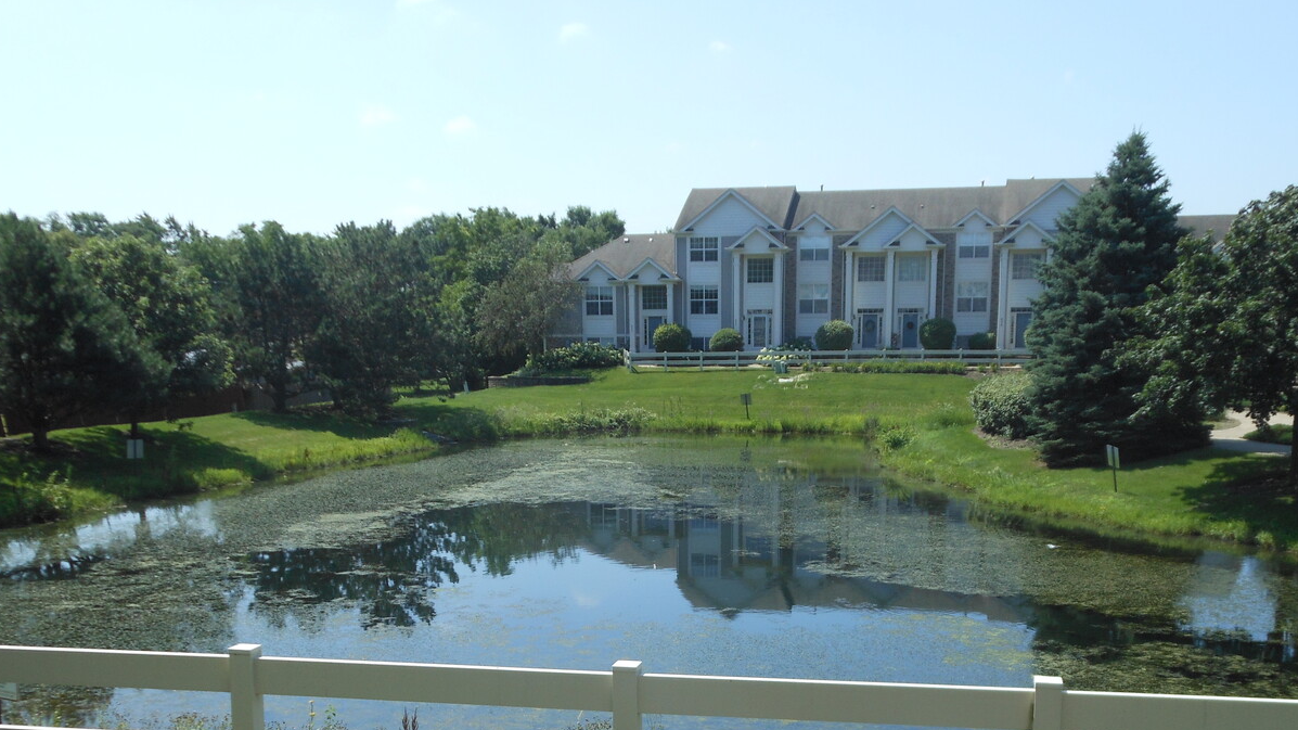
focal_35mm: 38
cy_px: 566
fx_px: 1308
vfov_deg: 30.5
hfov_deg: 52.8
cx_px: 679
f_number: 3.3
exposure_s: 1/800
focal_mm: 5.2
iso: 80
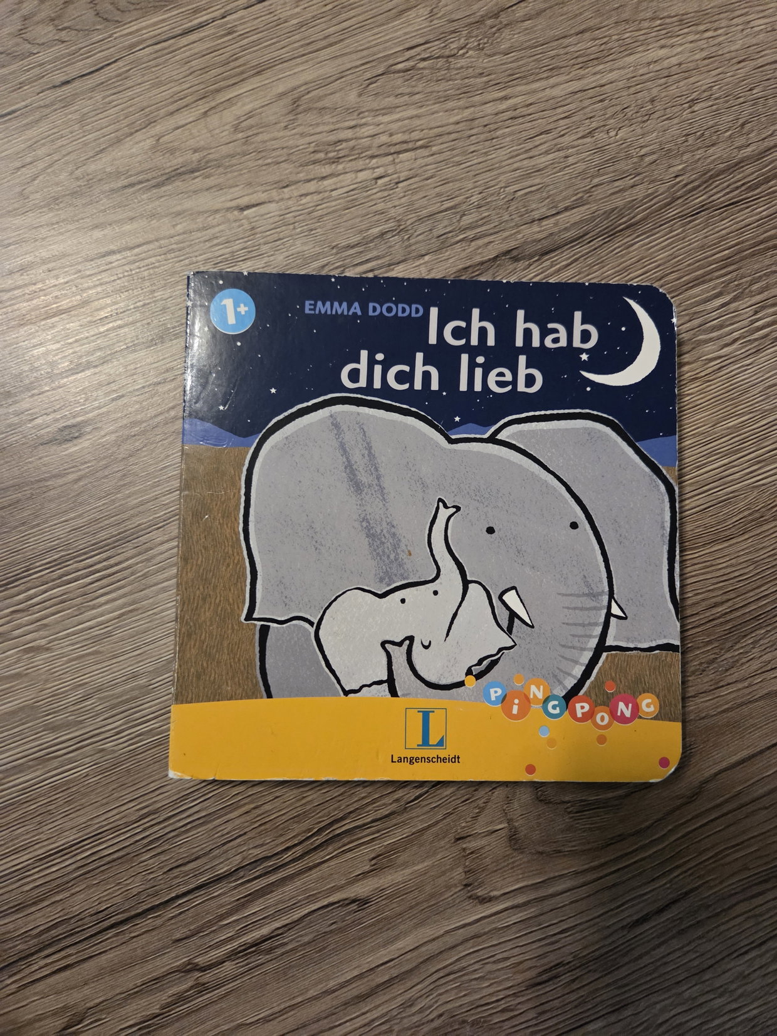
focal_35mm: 23
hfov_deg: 58.9
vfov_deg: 73.9
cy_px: 518
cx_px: 388
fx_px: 688
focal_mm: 5.4
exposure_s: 1/100
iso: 1250
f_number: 1.8
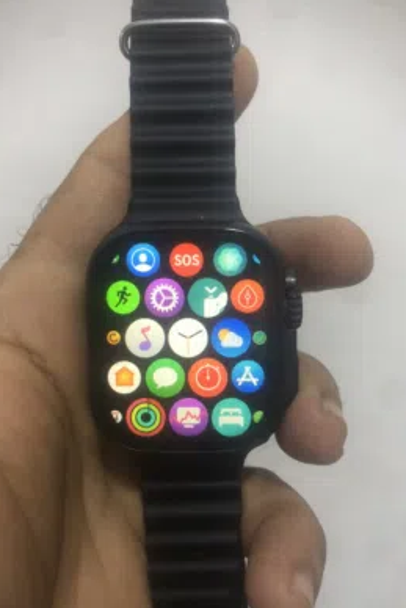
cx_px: 194
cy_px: 298
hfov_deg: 43.6
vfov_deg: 61.9
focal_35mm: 30
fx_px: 507
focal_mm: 4
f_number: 1.8
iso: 40
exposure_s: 1/17
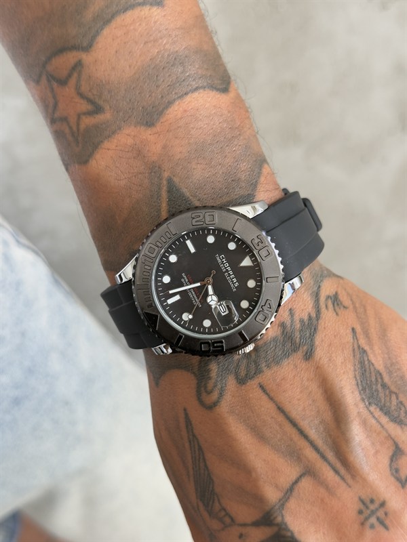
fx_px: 752
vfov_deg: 39.7
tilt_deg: -54.3
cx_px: 204
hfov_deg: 30.3
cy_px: 271
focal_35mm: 48
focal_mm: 6.76
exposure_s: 1/121
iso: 80
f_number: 1.78
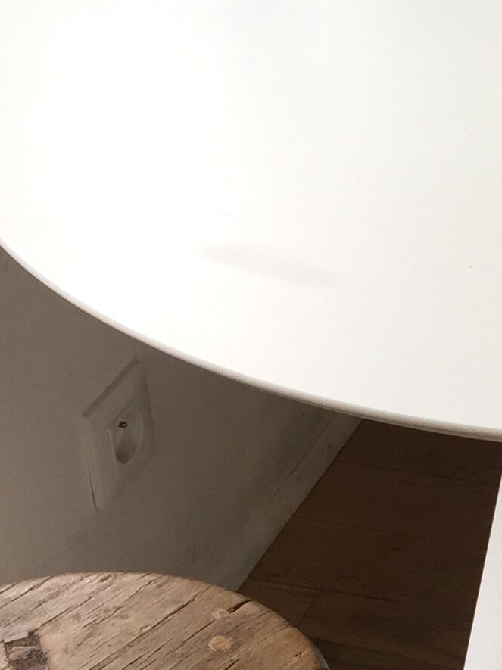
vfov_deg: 18.4
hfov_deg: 12.8
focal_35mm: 107
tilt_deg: -28.8
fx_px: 2070
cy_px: 252
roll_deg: -2.1
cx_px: 835
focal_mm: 4.15
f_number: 2.2
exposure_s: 1/100
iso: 40
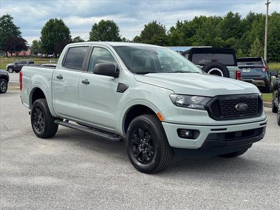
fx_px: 388
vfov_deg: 30.3
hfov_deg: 39.7
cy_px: 105
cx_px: 140
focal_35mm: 48
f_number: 1.78
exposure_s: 1/3257
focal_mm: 6.76
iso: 64
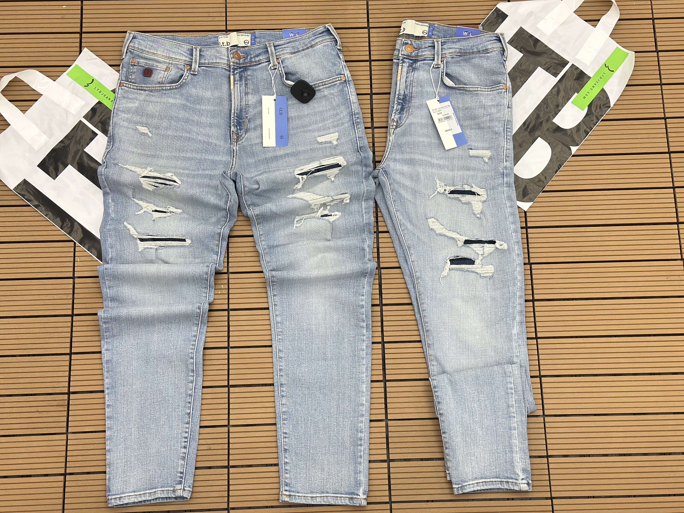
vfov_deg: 30.3
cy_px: 256
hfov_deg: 39.7
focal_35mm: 48
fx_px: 948
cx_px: 342
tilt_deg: -74.9
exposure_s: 1/60
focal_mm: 6.86
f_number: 1.78
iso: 125
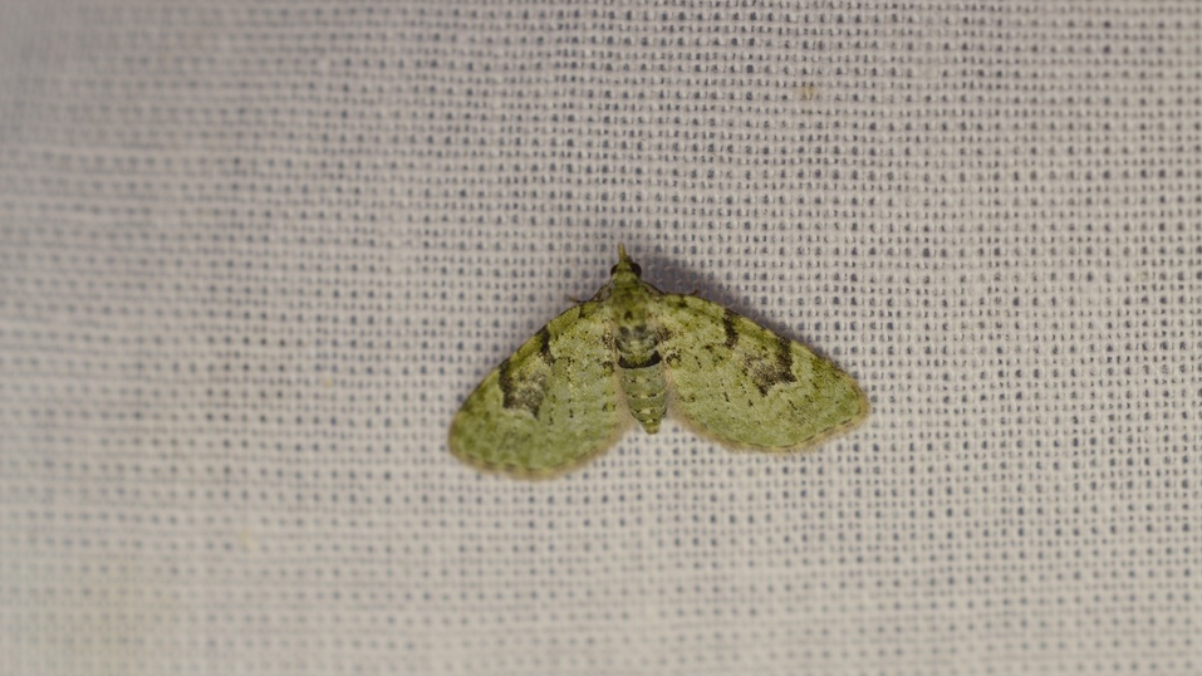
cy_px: 313
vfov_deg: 4.2
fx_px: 9290
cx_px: 600
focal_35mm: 292
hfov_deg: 7.4
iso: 400
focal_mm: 185
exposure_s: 1/125
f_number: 5.6
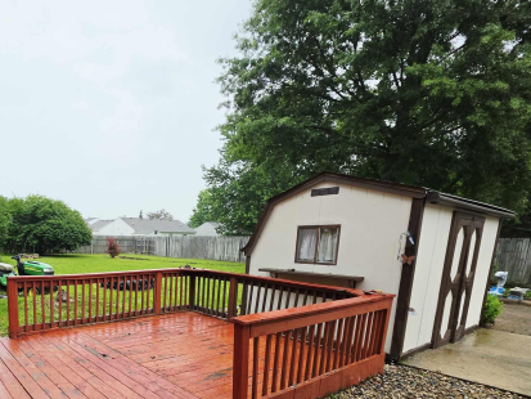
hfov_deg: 73.4
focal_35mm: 21
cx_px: 133
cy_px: 300
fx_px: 322
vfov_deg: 60.0
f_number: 1.9
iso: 32
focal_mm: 2.2
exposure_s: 1/511
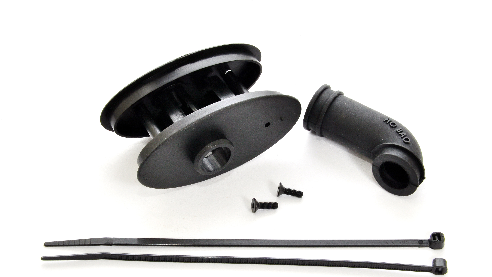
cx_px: 247
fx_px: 1338
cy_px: 147
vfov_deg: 11.8
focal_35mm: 103
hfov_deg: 20.8
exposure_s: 1/60
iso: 400
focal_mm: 65
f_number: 22
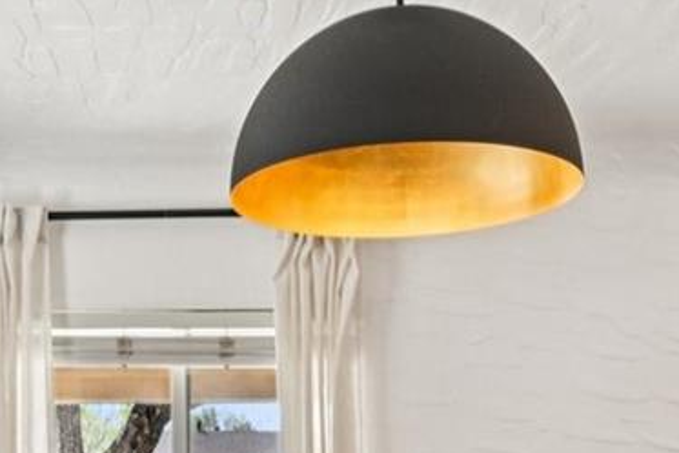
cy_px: 515
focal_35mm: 60
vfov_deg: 21.3
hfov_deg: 33.3
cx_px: 275
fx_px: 1132
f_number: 11
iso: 320
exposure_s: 1/15
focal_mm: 14
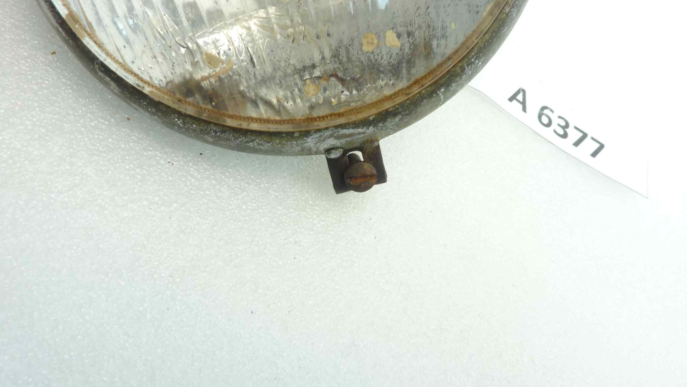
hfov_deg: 67.9
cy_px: 144
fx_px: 510
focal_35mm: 28
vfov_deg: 41.2
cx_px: 351
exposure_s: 1/13
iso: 80
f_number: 3.3
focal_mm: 4.1
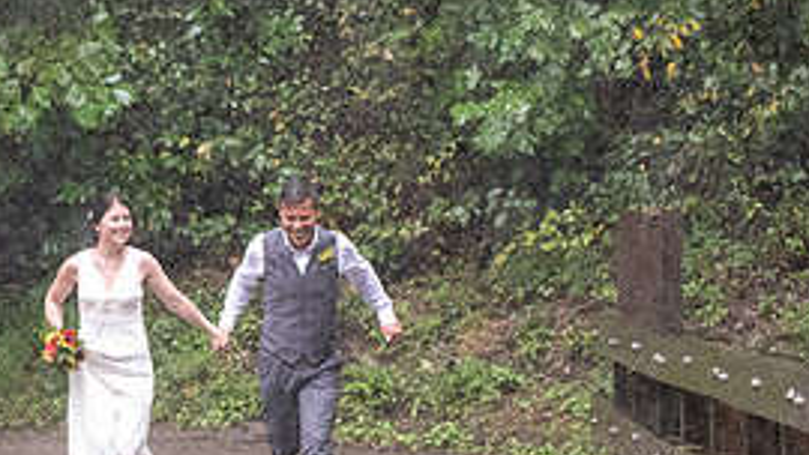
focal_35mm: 383
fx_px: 8218
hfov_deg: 5.6
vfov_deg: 3.2
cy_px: 506
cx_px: 436
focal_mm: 80
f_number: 3.5
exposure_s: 1/800
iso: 4000
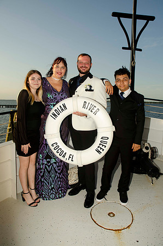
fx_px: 184
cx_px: 82
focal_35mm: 27
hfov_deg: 47.7
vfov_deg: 67.5
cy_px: 123
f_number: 8
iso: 100
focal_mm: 18
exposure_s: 1/250
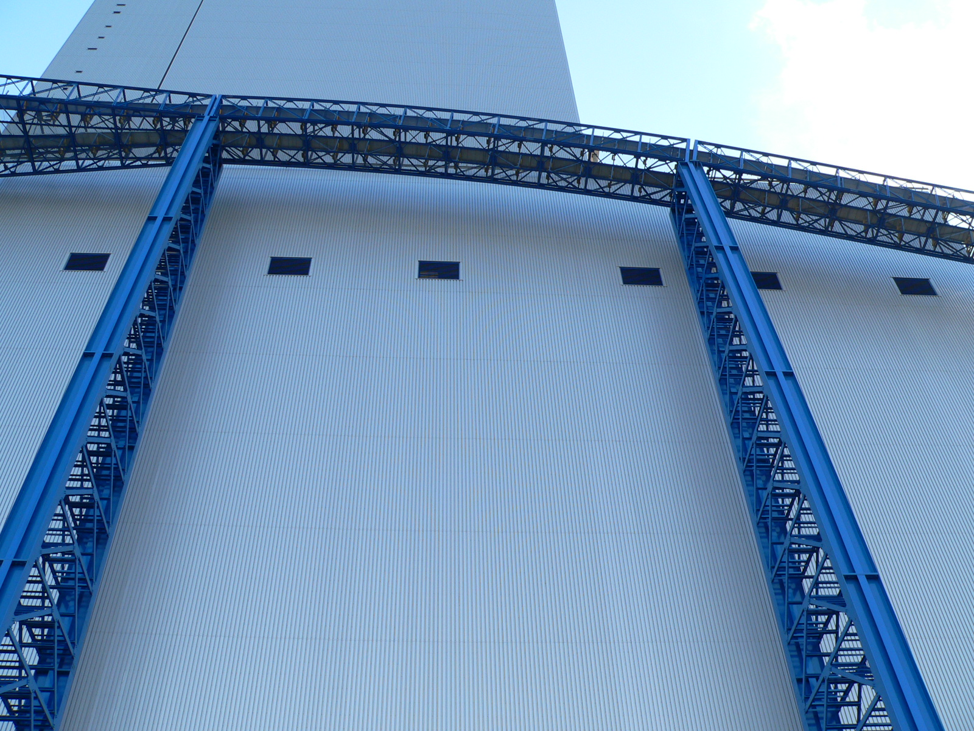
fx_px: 1013
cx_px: 487
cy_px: 366
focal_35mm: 36
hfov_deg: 51.4
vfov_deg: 39.7
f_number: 4
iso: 80
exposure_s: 1/125
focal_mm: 6
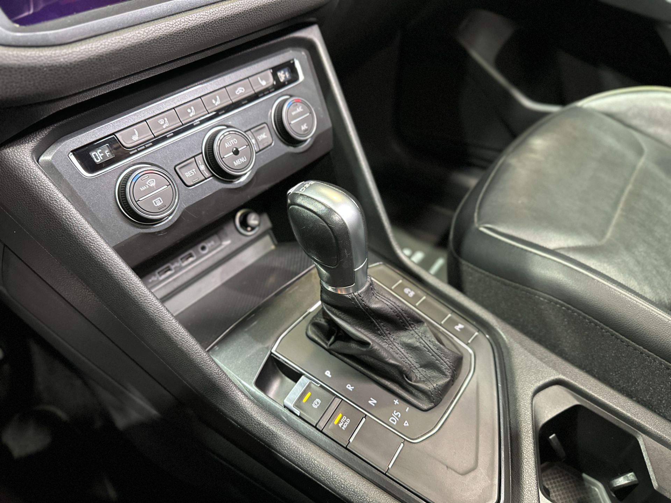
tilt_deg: -41.9
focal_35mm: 24
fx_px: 465
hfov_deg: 71.6
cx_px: 336
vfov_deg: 56.8
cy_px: 252
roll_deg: +1.5
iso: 1000
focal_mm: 6.86
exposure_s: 1/40
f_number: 1.78
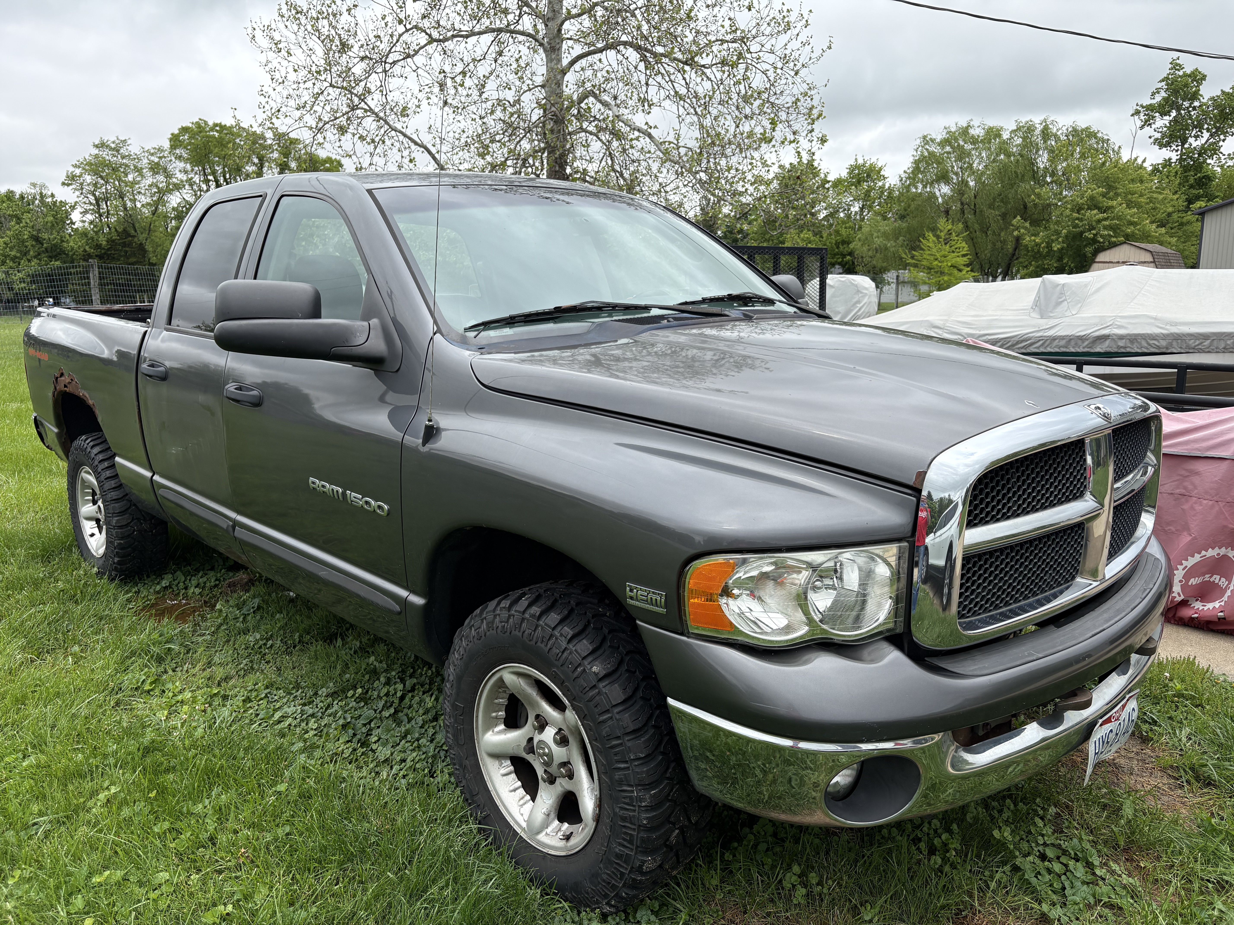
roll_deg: +1.1
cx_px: 617
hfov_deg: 67.3
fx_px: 927
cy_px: 462
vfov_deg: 53.1
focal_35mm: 26
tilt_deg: -10.9
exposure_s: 1/1337
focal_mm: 5.96
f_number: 1.6
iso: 50
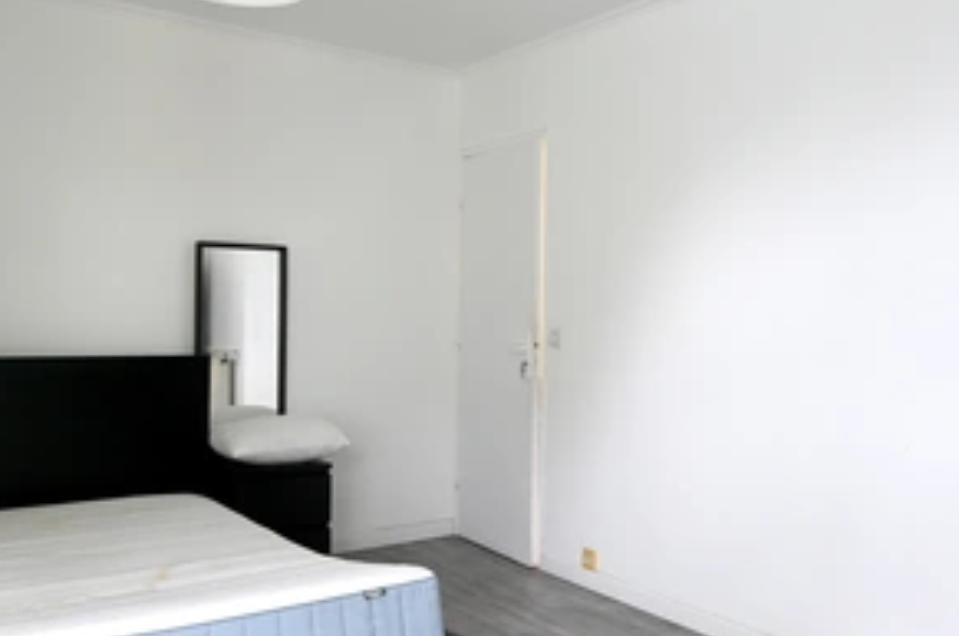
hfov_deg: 57.0
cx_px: 560
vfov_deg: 39.8
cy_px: 325
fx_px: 878
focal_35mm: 33
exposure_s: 1/1.3
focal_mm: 16
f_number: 11
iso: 400
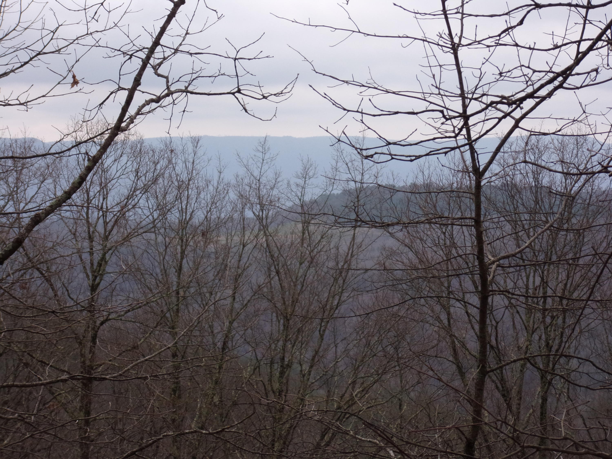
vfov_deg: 13.2
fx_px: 1980
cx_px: 306
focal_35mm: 112
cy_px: 230
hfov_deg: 17.6
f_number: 5.3
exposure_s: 1/320
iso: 80
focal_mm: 20.1
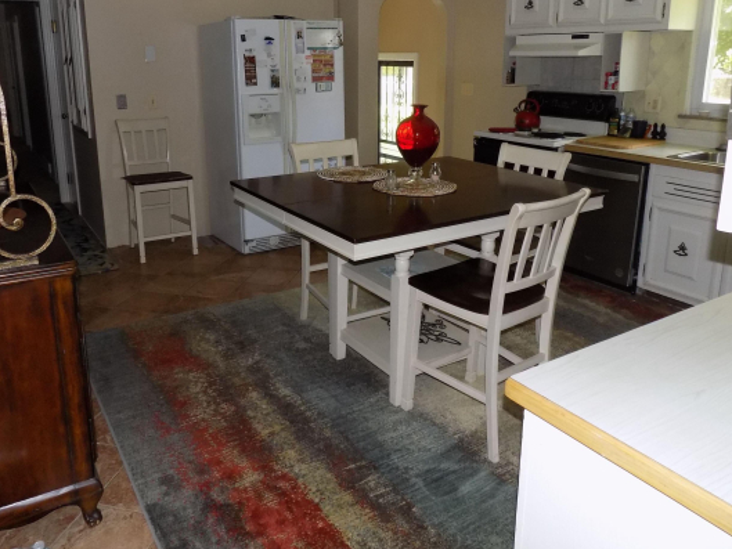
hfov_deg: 61.5
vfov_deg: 47.9
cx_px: 331
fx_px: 613
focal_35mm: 29
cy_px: 210
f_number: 3.1
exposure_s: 1/30
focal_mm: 4
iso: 200
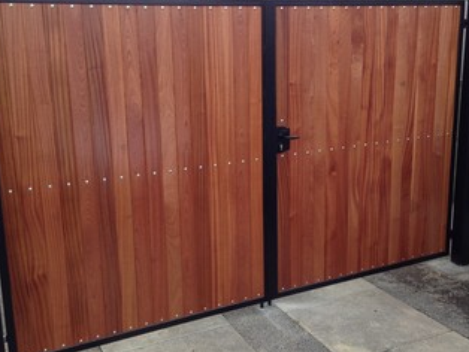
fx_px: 569
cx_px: 230
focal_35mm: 42
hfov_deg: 44.8
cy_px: 161
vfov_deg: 34.4
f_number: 2.4
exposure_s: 1/120
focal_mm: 4.12
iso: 80
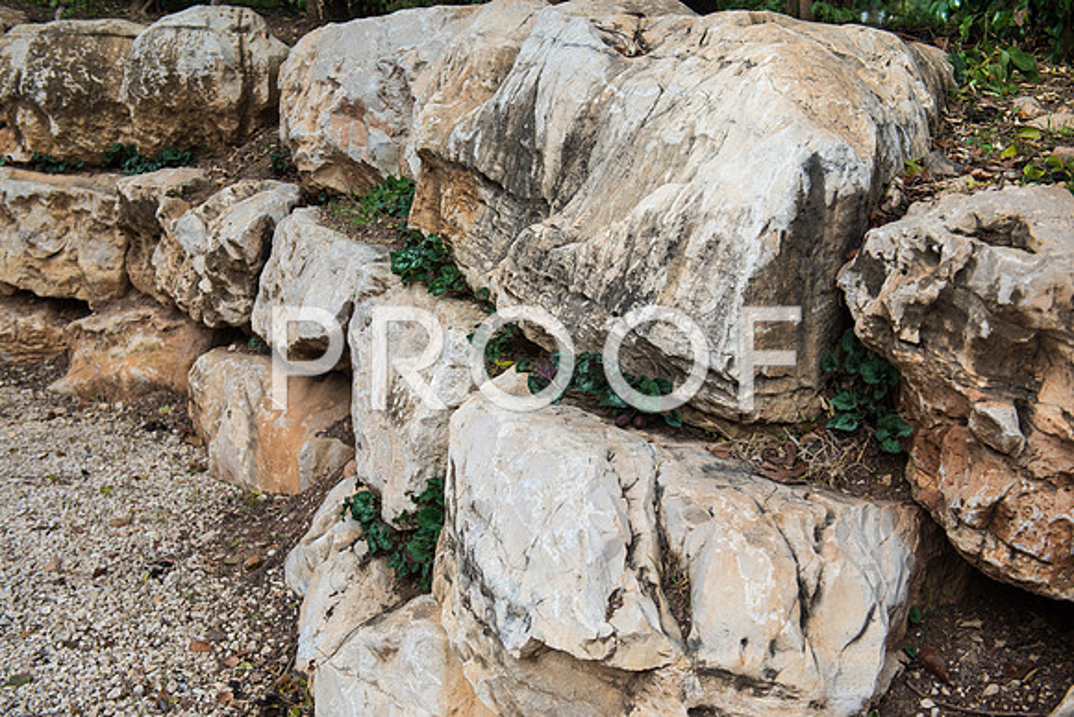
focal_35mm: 44
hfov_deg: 44.5
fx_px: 1313
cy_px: 358
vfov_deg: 30.5
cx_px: 537
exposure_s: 1/500
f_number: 3.5
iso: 100
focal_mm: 44
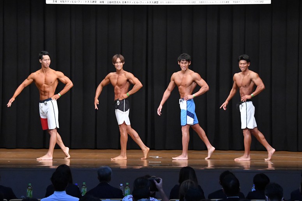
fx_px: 1132
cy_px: 100
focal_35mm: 135
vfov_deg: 10.2
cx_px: 151
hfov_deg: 15.2
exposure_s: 1/400
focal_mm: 90
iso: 8000
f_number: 5.6
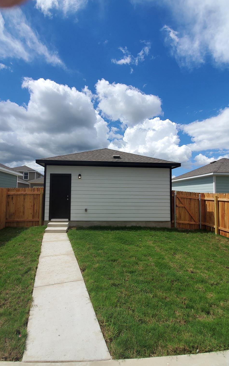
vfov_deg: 105.3
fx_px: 140
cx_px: 100
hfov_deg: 78.3
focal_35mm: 14
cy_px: 182
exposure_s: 1/1476
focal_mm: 1.8
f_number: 2.2
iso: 50
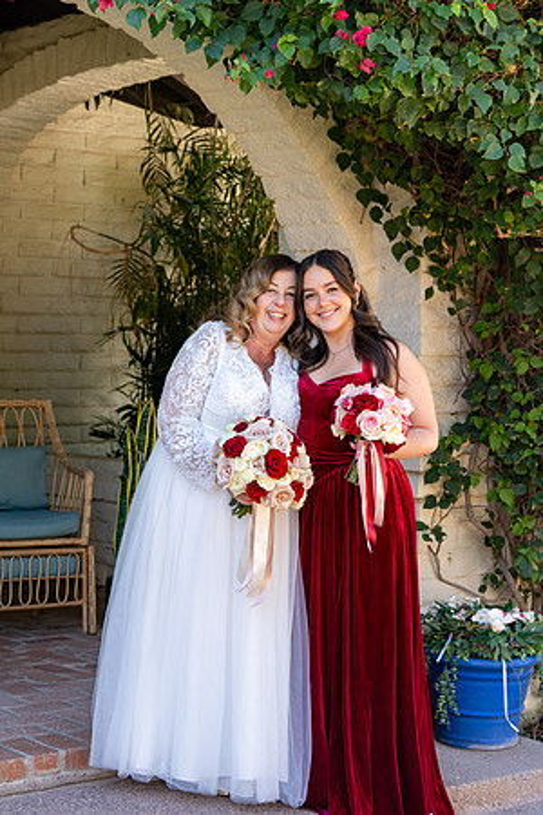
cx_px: 272
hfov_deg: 17.5
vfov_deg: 26.0
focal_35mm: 78
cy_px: 408
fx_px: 1765
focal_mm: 78
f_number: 5.6
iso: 500
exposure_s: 1/250
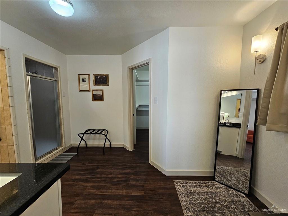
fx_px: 108
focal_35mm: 13
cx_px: 144
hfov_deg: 106.2
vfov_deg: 89.9
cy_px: 108
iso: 160
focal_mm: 2.2
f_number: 2.2
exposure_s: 1/60
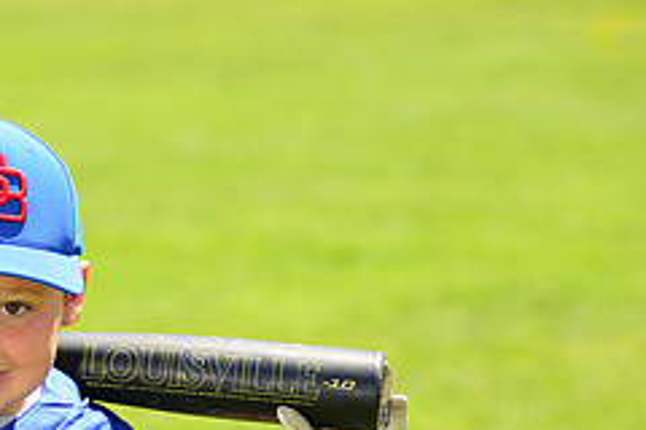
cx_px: 5
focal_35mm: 280
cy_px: 490
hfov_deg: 7.3
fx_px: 5024
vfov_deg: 4.9
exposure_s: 1/250
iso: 100
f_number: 5
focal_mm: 116
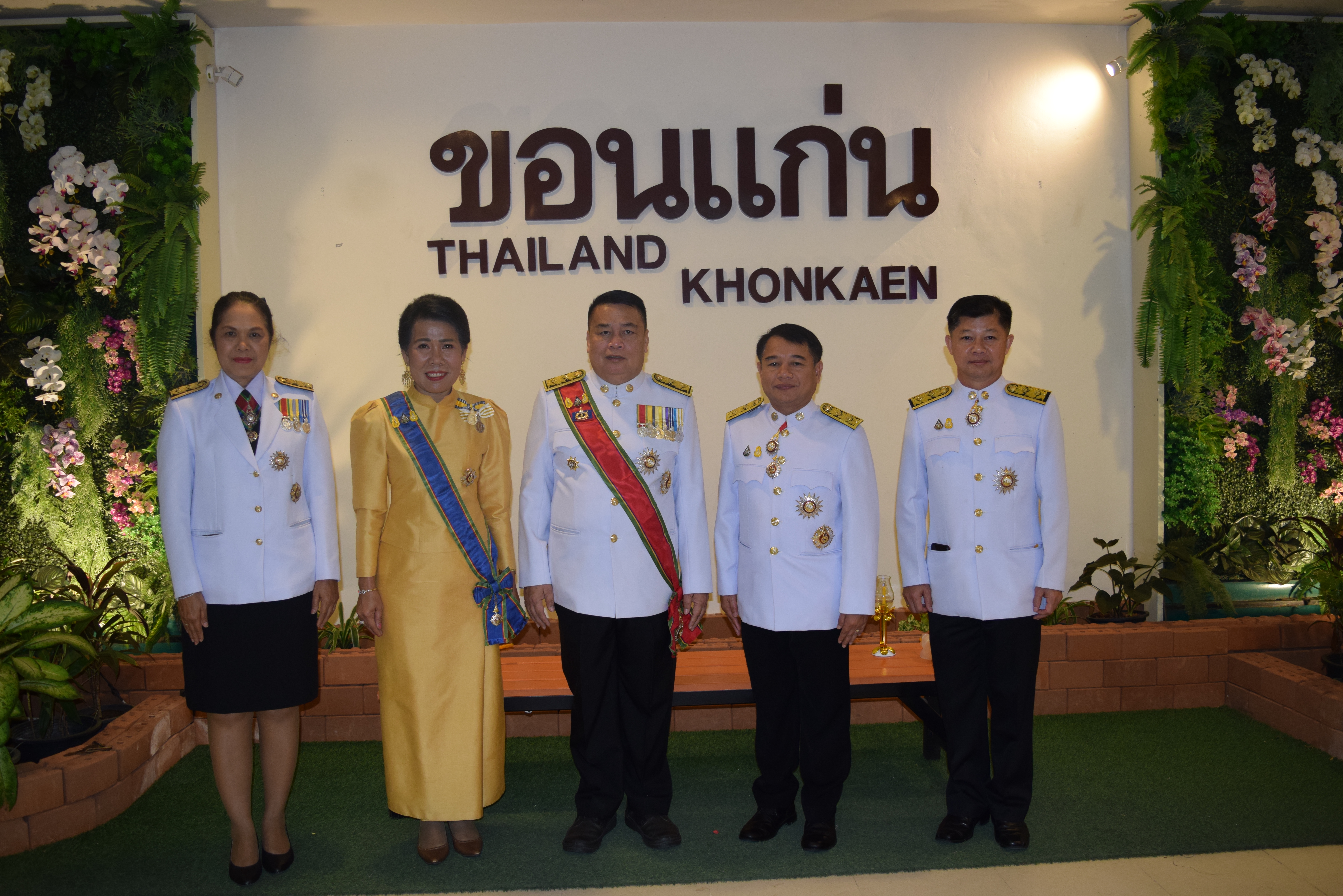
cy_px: 448
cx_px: 672
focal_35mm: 32
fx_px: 1175
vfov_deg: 41.7
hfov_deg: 59.5
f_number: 4
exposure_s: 1/80
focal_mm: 21
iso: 800
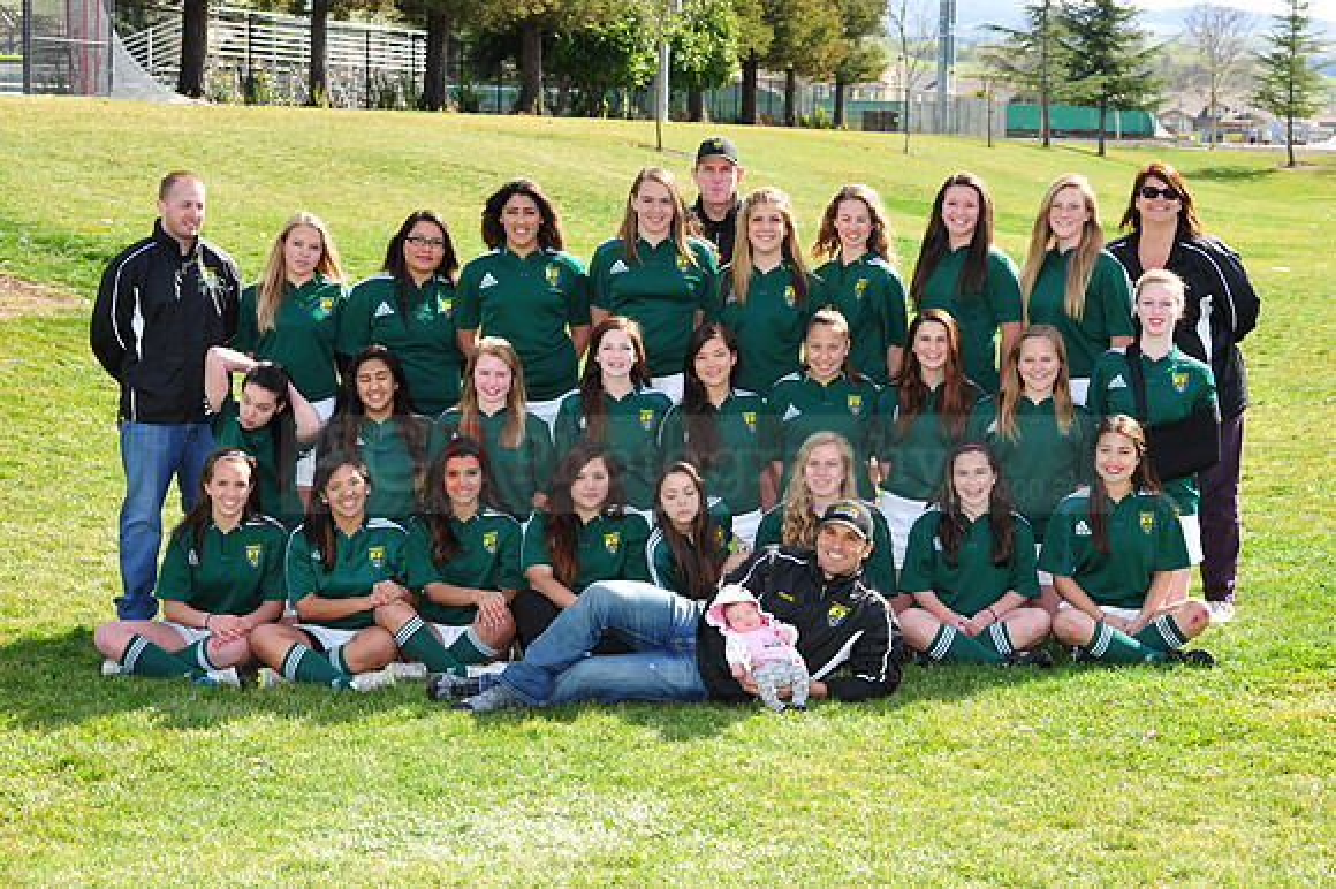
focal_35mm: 70
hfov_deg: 28.9
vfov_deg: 19.4
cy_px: 444
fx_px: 2596
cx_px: 668
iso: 200
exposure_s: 1/160
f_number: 7.1
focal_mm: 70
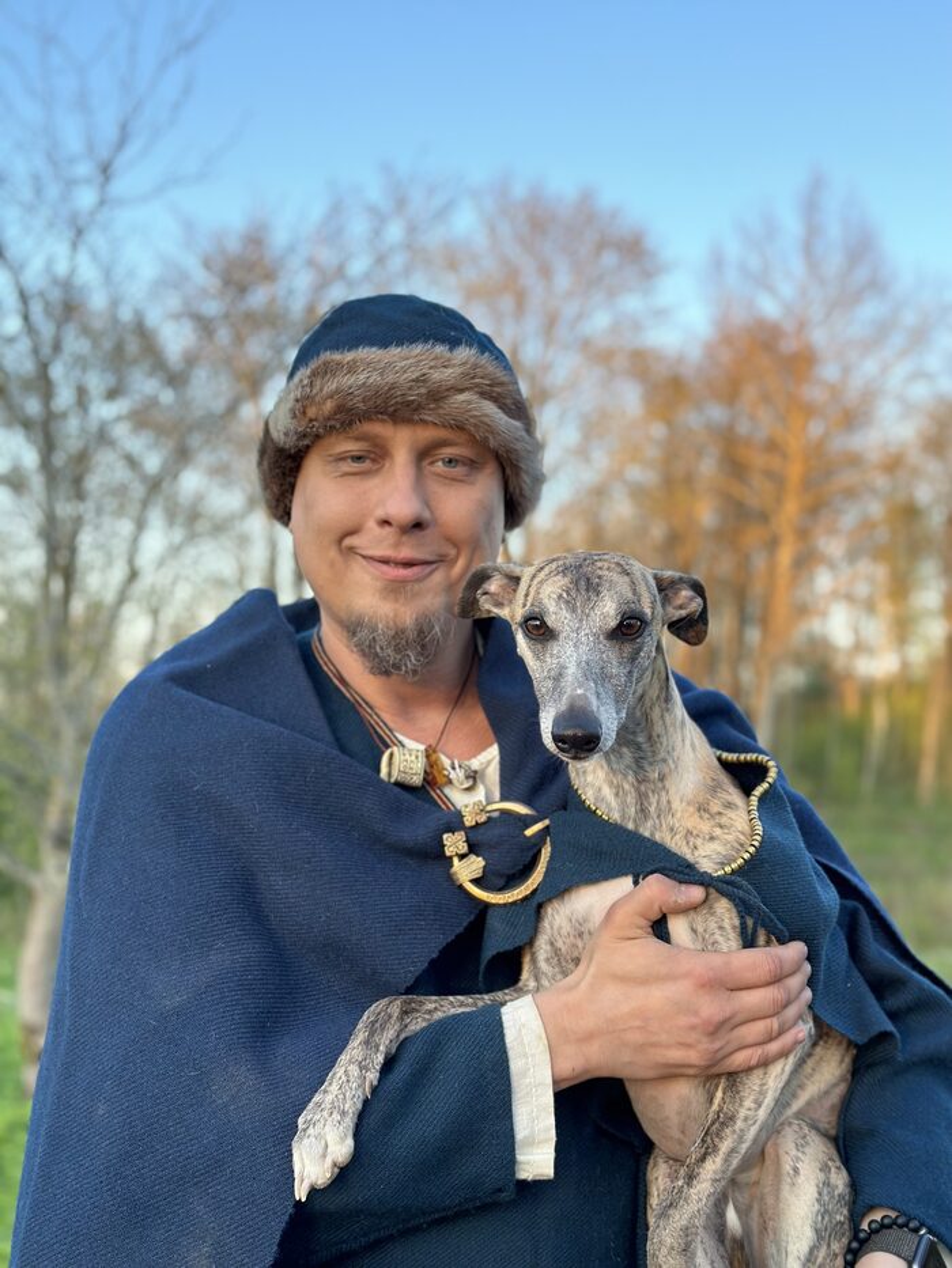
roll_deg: -4.0
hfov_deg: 30.3
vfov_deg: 39.7
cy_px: 634
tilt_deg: +2.1
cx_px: 476
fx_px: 1760
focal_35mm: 48
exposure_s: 1/209
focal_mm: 6.86
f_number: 1.78
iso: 80
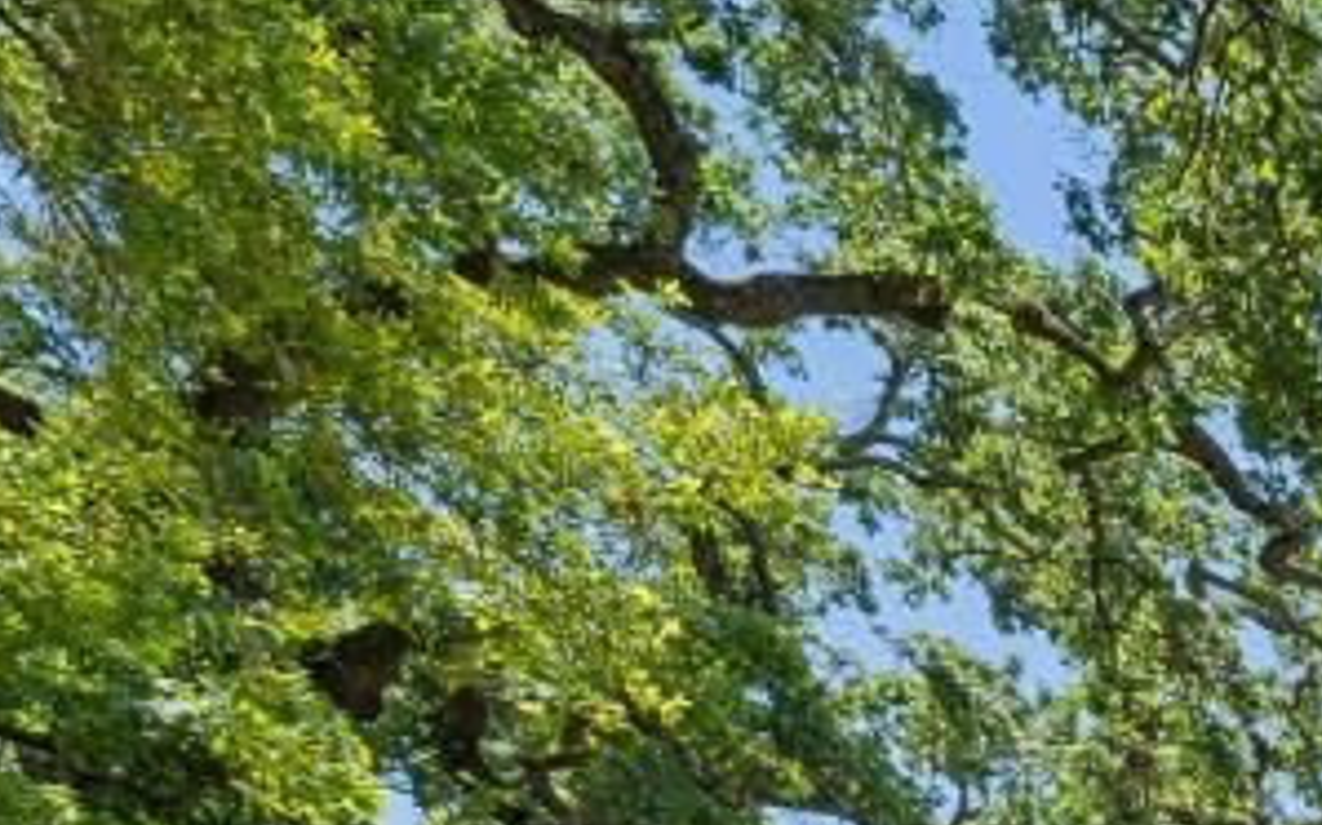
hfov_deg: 14.6
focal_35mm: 77
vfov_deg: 12.3
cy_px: 2138
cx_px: 3278
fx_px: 2773
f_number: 11
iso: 200
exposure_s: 1/60
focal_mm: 15
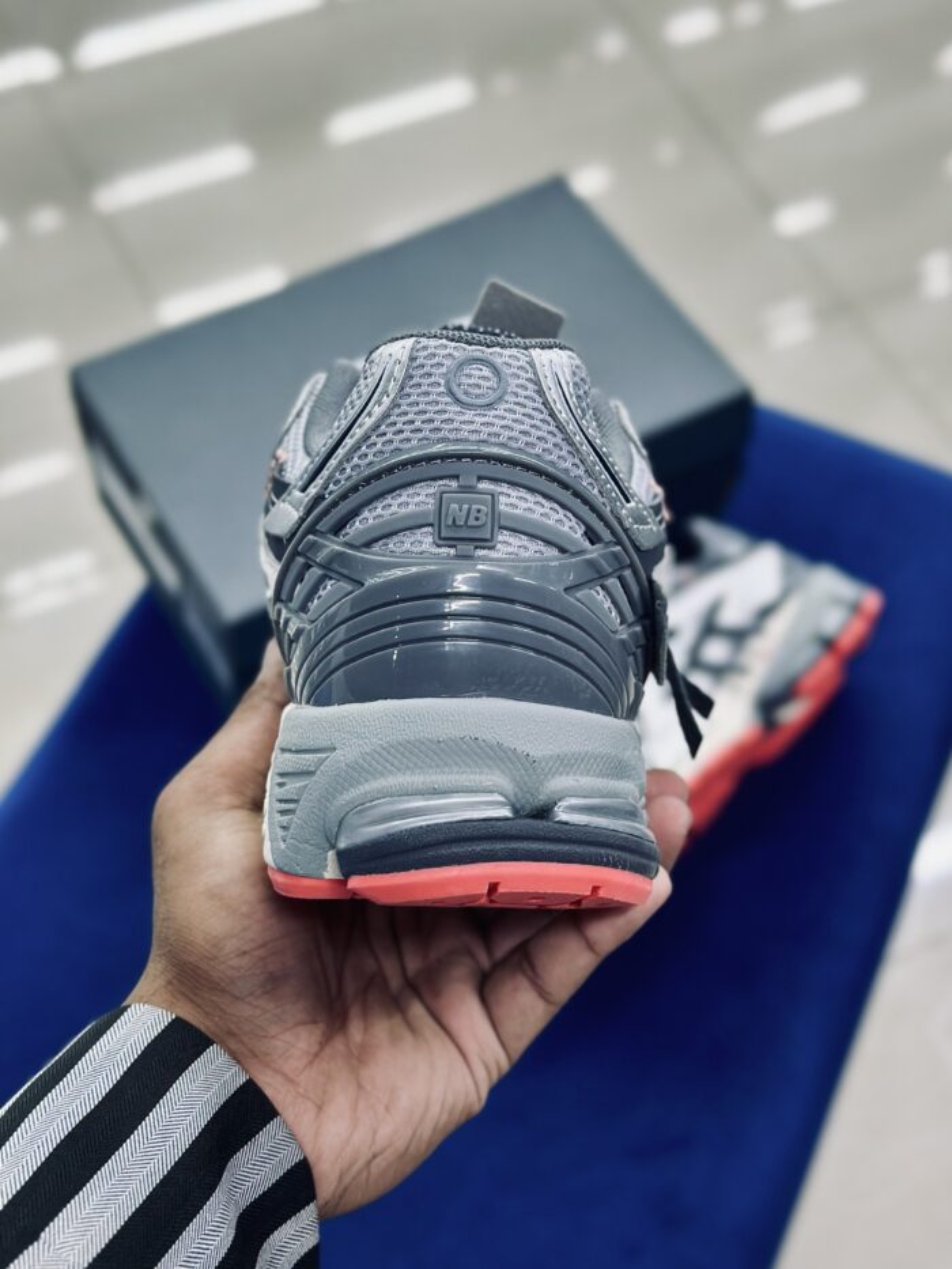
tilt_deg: -54.7
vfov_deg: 39.7
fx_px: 1760
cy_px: 634
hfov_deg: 30.3
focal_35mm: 48
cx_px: 476
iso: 80
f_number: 1.78
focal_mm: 6.86
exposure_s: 1/100
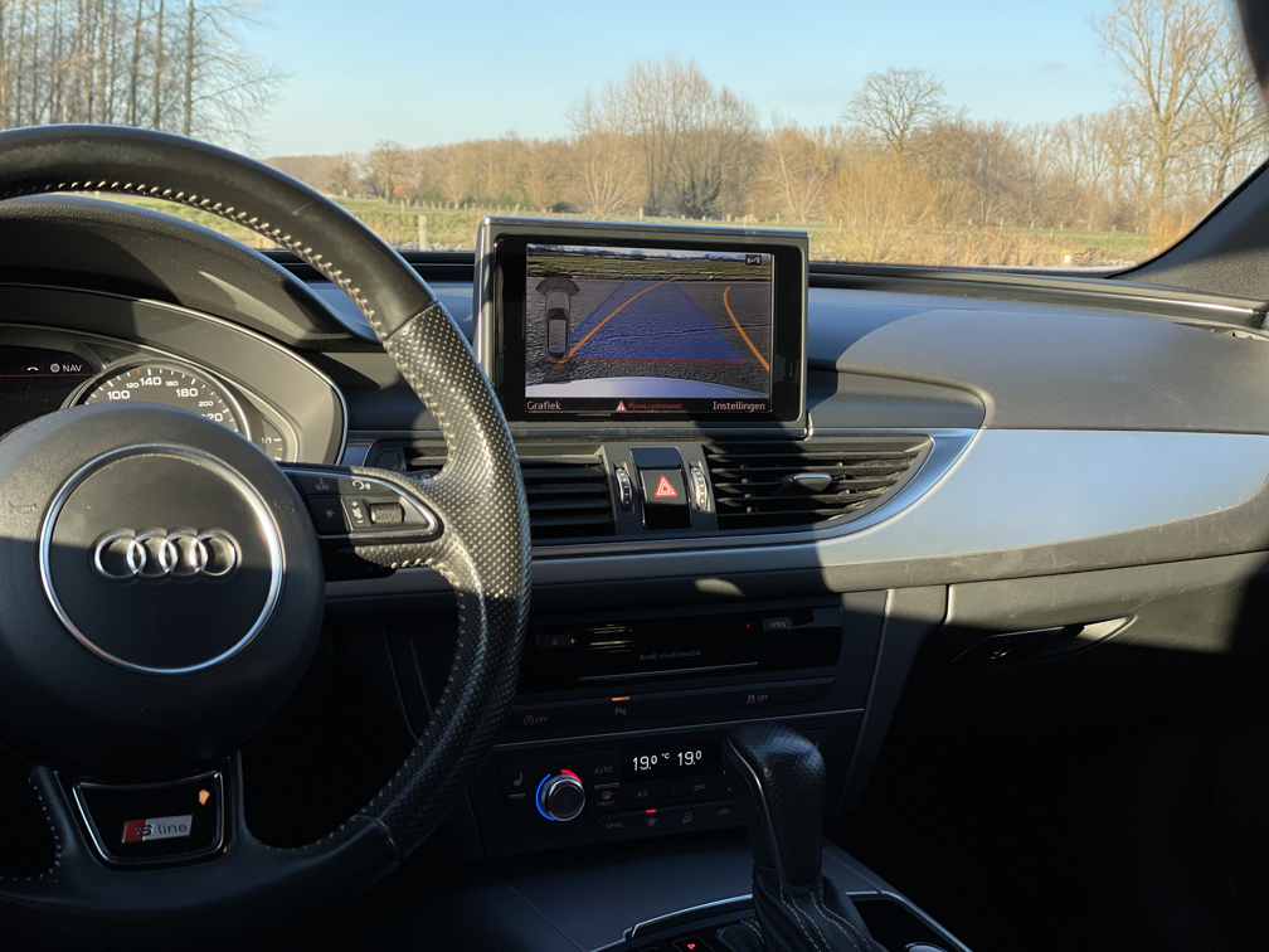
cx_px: 634
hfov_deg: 36.8
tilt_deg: -7.9
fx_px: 1906
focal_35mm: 52
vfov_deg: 28.0
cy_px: 476
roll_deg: -2.3
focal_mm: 6
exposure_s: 1/375
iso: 25
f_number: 2
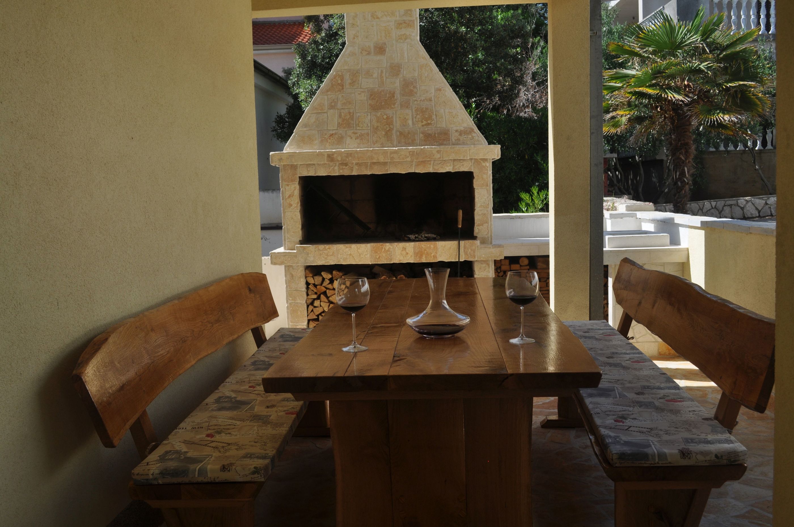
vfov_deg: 36.8
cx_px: 397
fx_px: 793
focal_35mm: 36
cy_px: 264
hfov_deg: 53.2
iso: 200
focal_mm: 24
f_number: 9
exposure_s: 1/320
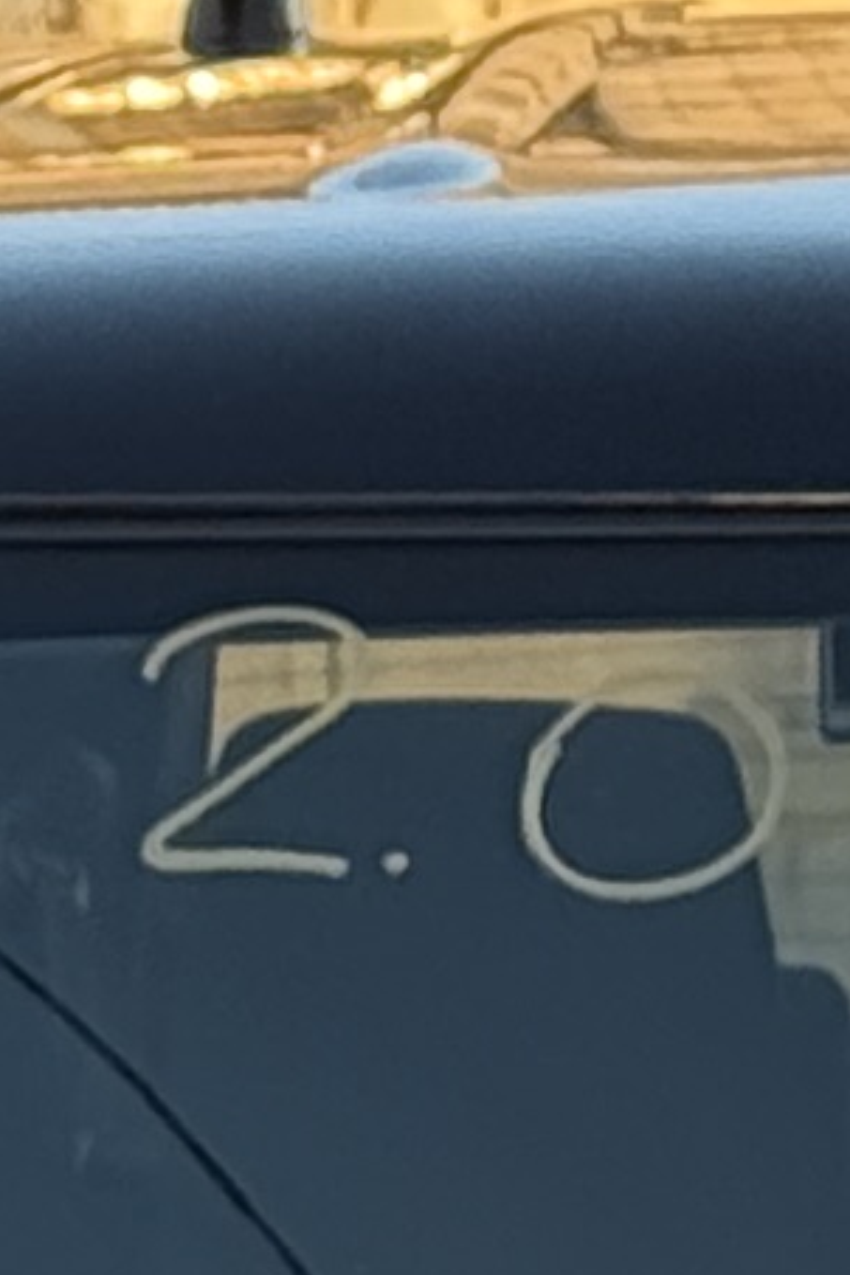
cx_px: 1348
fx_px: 15724
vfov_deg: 4.5
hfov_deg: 3.1
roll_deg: -0.1
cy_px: 3116
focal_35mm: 444
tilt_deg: -9.3
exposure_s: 1/549
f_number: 1.78
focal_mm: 6.76
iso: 100
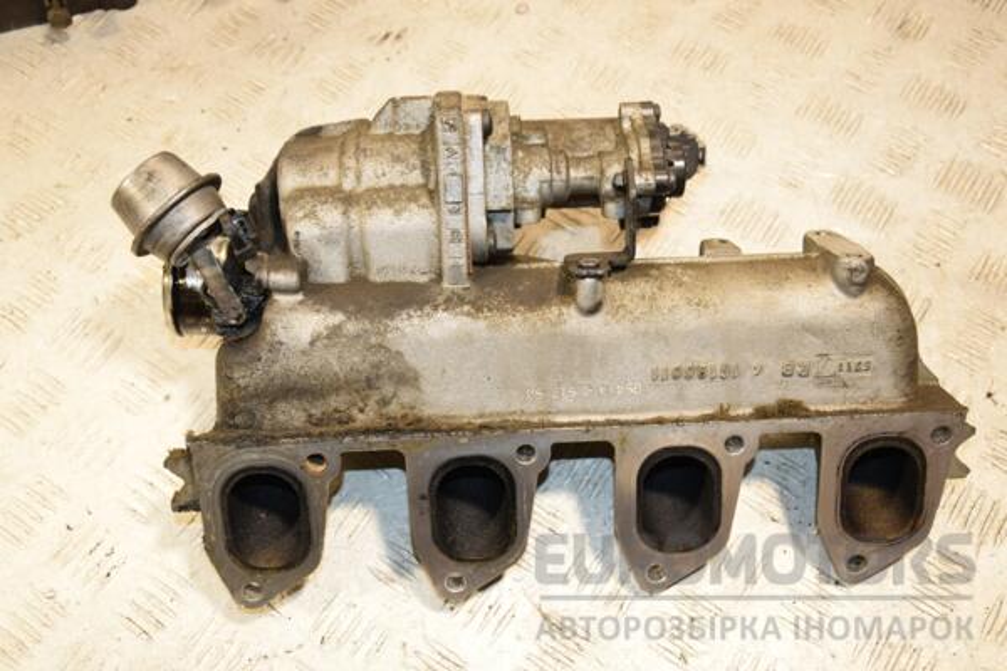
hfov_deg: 46.4
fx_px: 1175
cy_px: 336
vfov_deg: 31.9
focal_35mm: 42
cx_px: 504
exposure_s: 1/200
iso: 800
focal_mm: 28
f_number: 5.6
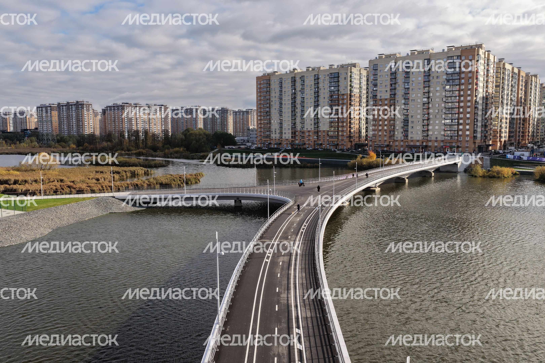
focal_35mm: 28
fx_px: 424
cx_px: 272
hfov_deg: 65.5
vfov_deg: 46.4
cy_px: 182
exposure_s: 1/50
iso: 100
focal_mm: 14.45
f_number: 3.5
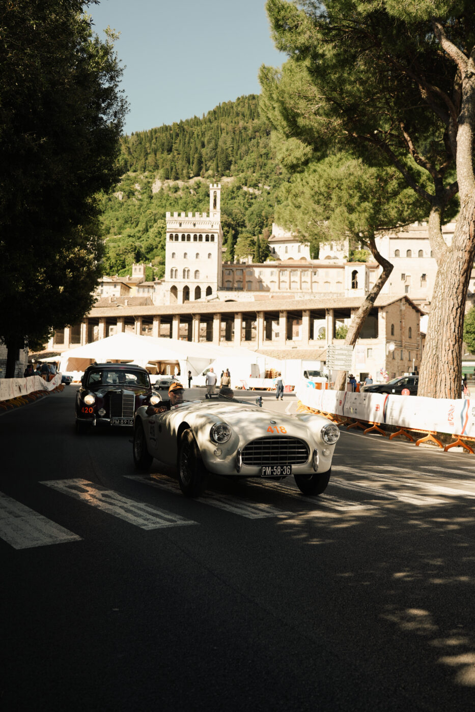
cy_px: 356
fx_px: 713
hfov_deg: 36.9
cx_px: 238
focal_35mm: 36
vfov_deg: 53.1
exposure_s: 1/200
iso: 100
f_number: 4
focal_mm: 36
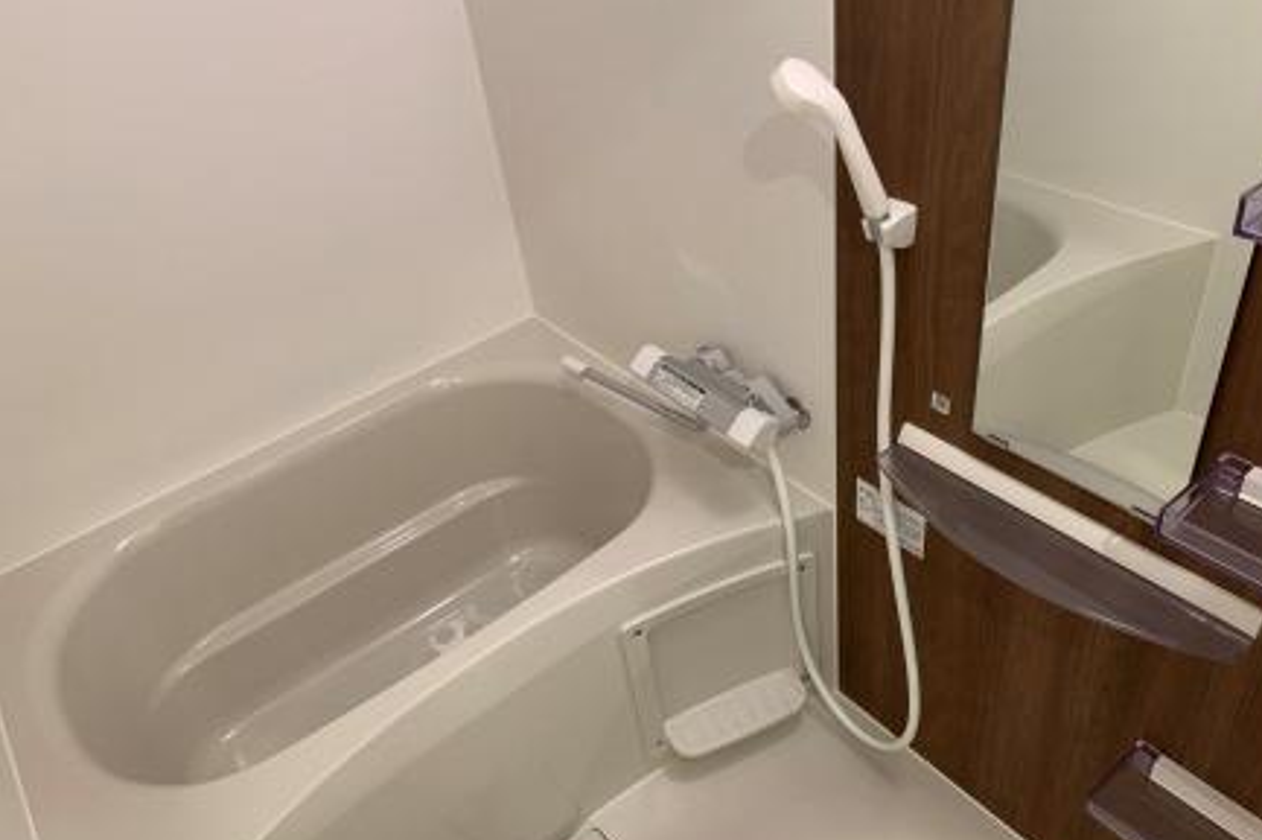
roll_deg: +9.7
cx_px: 650
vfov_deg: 46.3
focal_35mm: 28
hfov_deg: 65.5
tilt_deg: -37.7
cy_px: 435
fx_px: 981
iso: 125
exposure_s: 1/60
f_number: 1.8
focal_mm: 4.25
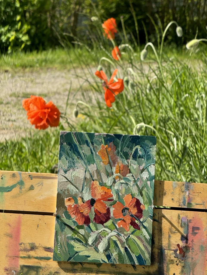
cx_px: 104
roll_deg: +0.1
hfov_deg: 12.3
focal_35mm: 120
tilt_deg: -13.3
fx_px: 957
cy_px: 138
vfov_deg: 16.4
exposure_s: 1/721
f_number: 2.8
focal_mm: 15.66
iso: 50
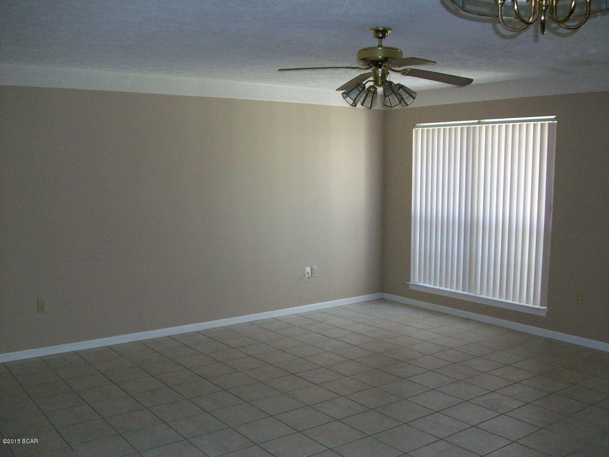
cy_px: 228
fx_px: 598
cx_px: 304
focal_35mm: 34
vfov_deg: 41.8
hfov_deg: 54.0
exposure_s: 1/60
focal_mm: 5.7
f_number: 2.8
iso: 160
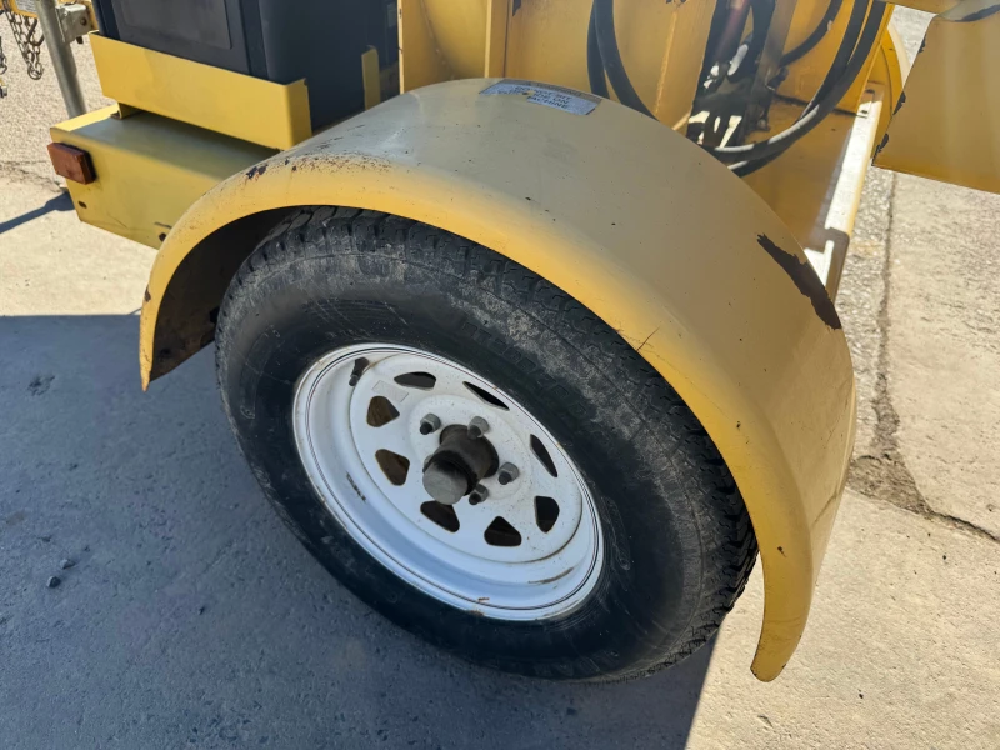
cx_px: 500
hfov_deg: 71.6
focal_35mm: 24
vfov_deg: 56.8
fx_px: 693
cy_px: 375
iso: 80
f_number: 1.78
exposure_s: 1/1721
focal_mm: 6.76
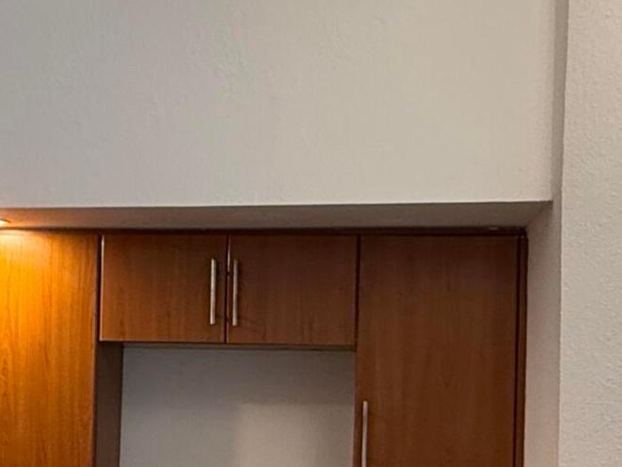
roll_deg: -1.3
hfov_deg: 31.5
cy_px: 379
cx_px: 226
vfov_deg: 23.6
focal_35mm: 61
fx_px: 1096
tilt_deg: +1.7
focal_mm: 2.22
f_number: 2.2
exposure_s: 1/120
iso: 250
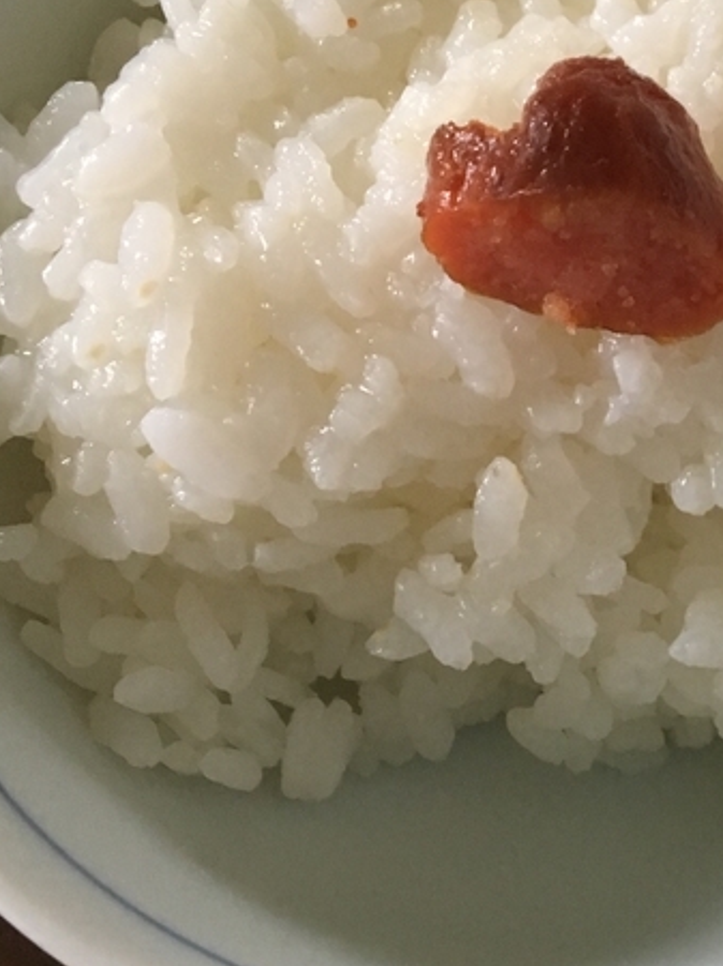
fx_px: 1840
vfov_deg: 29.4
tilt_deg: -72.7
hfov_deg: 21.7
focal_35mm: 66
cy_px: 558
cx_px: 650
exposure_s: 1/24
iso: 200
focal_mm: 4.15
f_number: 2.2
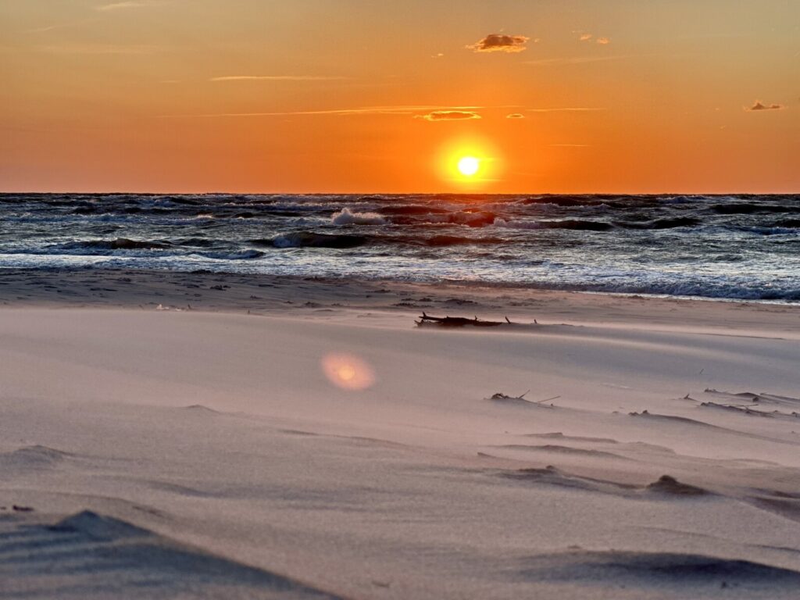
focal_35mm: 77
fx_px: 1780
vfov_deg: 19.1
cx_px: 400
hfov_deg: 25.3
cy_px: 300
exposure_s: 1/162
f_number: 2.8
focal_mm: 9
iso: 25
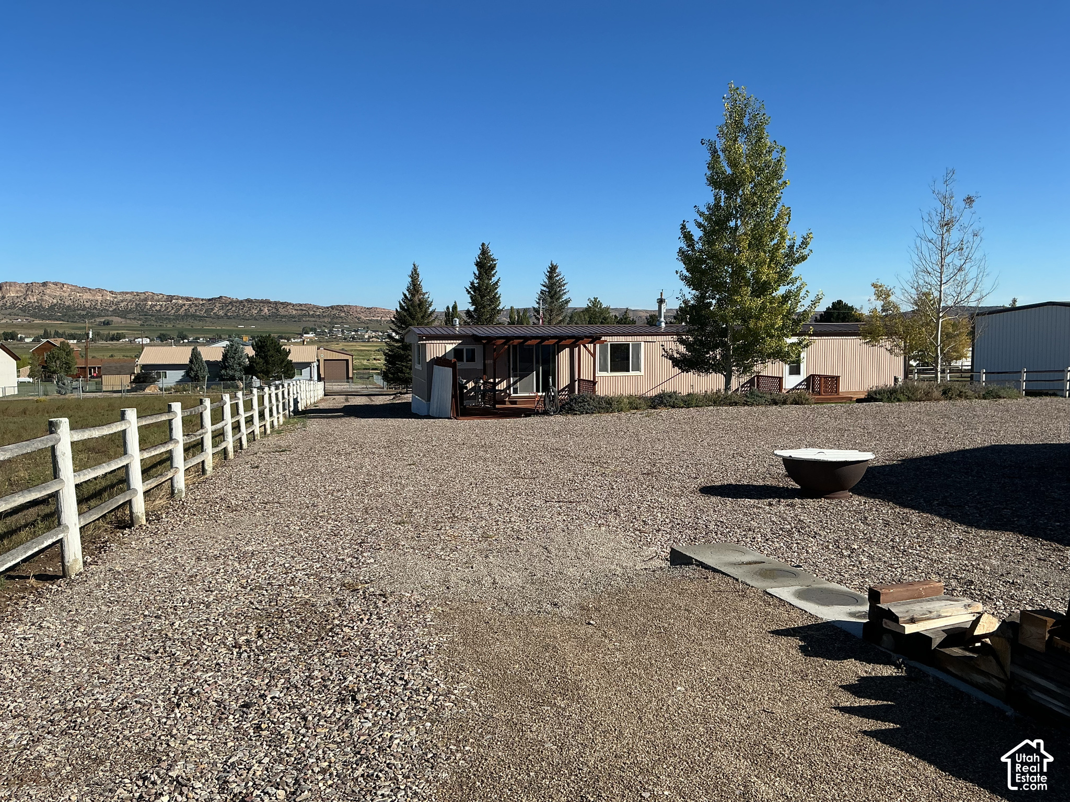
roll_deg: +0.4
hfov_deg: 61.7
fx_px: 896
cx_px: 535
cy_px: 401
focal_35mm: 29
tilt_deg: -6.0
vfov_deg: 48.2
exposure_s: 1/2227
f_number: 1.8
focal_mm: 3
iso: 25
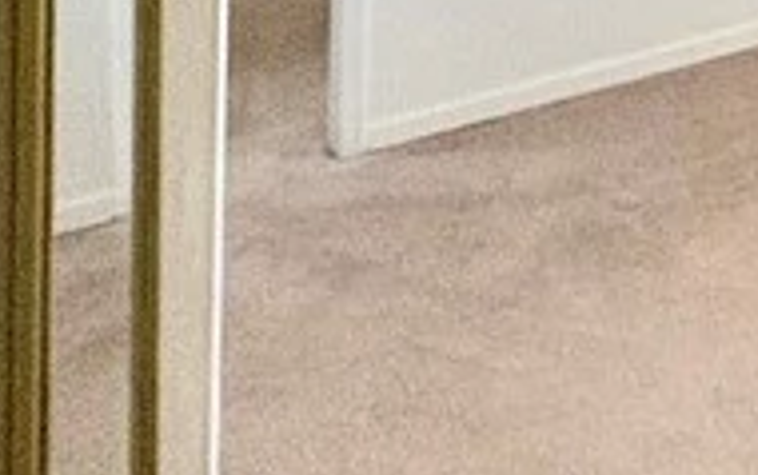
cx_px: 1684
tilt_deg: -1.2
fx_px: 1654
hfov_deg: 16.3
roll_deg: -1.1
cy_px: -758
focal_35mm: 80
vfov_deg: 12.1
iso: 200
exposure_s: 1/120
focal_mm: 2.22
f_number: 2.2
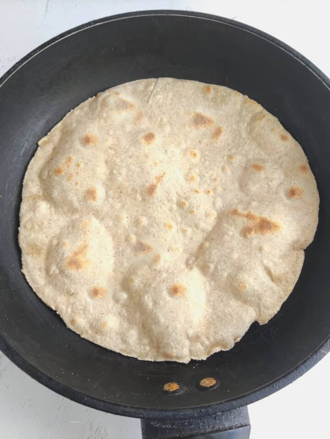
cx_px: 165
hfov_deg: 54.9
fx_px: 318
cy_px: 220
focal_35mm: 25
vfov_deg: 69.4
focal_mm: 5.4
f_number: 1.9
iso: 65
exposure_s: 1/100
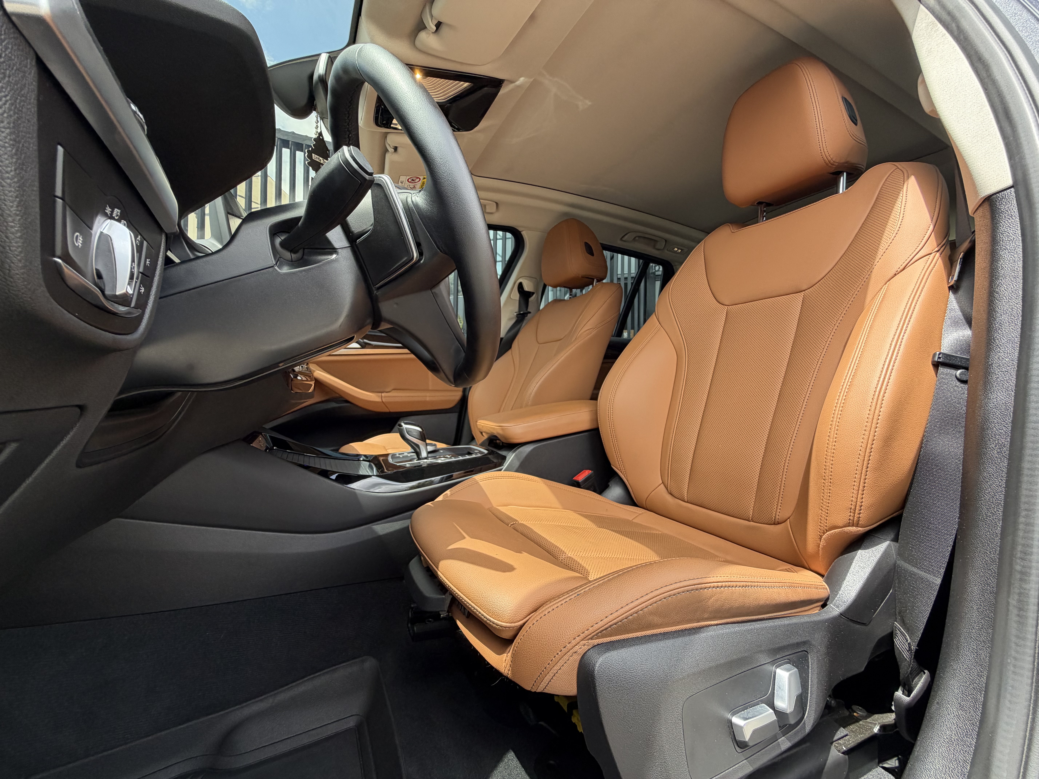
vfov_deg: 85.7
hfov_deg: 102.1
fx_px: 420
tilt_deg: +0.5
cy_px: 390
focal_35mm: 14
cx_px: 520
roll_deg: -0.6
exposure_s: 1/169
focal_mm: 2.22
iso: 50
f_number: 2.2
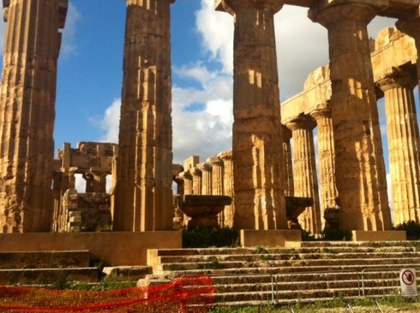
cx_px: 217
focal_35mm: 50
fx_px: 606
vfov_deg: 28.8
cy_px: 98
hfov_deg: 38.2
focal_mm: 3.85
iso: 80
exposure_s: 1/1676
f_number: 2.8
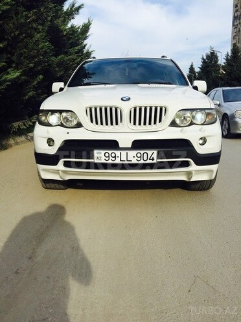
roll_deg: +2.1
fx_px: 269
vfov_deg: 61.7
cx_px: 120
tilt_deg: -11.2
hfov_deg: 48.2
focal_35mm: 29
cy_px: 161
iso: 32
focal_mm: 4.15
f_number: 2.2
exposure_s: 1/2198
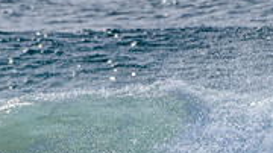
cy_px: 220
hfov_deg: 1.0
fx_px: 14947
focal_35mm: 2066
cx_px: -33
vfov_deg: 0.6
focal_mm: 500
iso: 100
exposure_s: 1/2000
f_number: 5.6
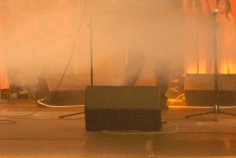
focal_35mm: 140
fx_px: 919
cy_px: 4
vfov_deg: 9.8
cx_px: 168
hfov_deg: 14.6
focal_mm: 24
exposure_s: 1/60
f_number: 3.5
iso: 1600
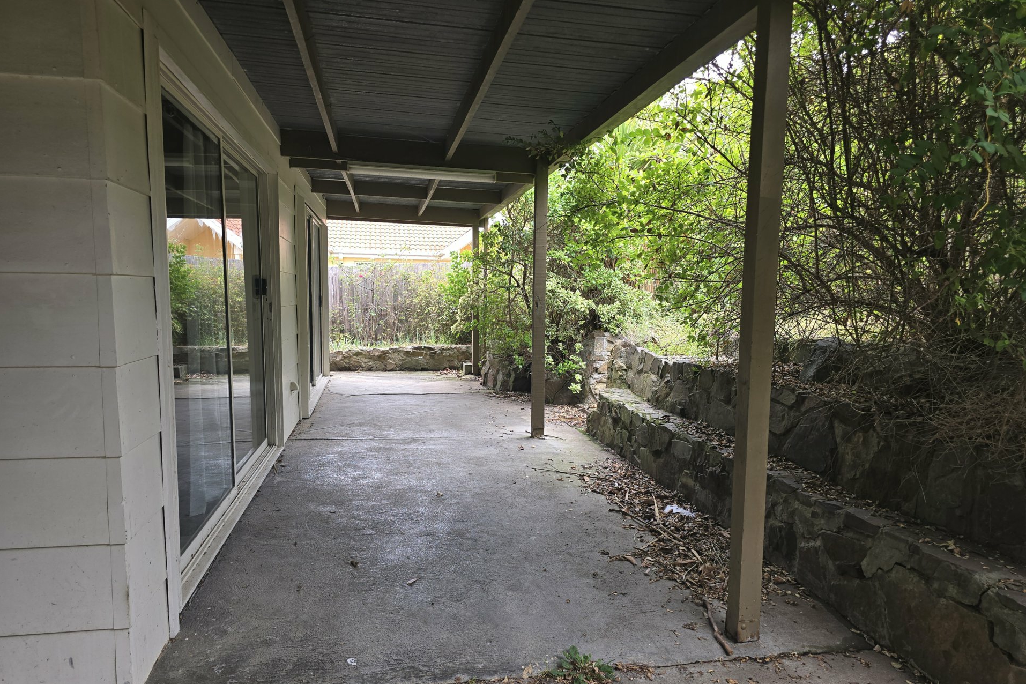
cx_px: 512
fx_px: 684
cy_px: 356
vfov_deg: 53.1
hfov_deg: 73.7
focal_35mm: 24
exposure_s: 1/50
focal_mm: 6.3
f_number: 1.7
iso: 12
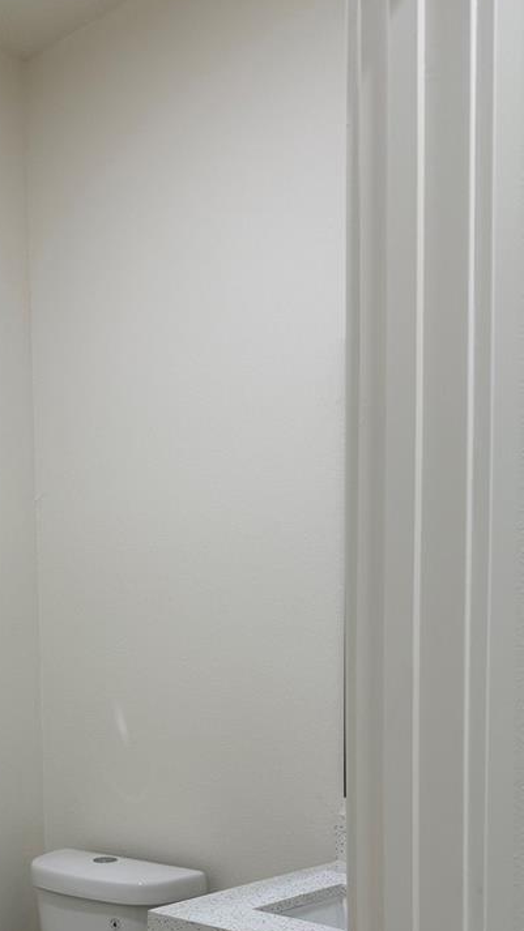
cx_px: 88
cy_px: 730
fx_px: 1087
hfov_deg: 26.5
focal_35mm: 44
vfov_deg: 44.4
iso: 100
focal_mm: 6.76
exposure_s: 1/120
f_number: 1.78
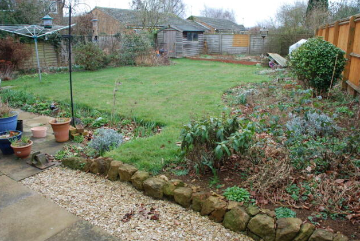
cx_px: 180
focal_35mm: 28
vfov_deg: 46.6
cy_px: 119
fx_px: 280
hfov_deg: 65.4
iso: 200
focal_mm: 18
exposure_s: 1/80
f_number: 4.5
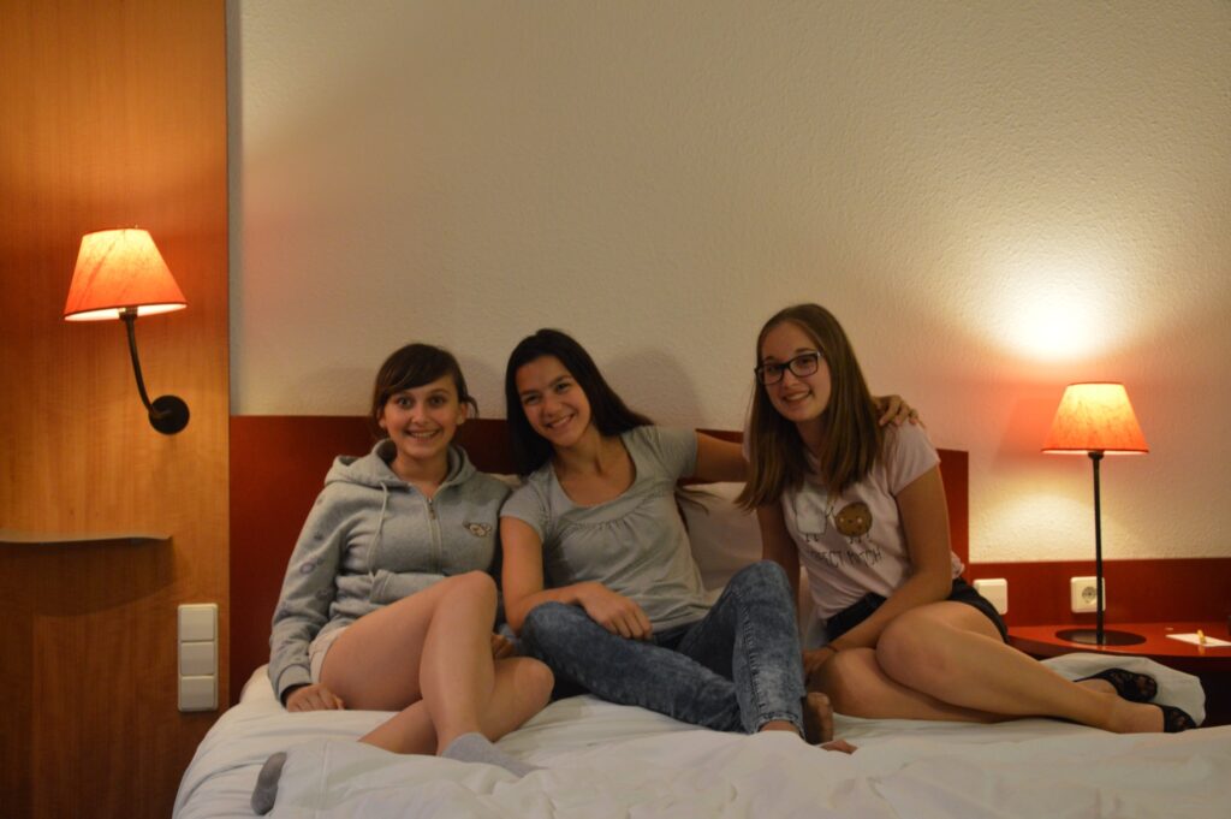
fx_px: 1435
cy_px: 410
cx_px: 616
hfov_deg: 46.4
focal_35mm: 42
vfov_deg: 31.8
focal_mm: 28
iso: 1100
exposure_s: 1/15
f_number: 4
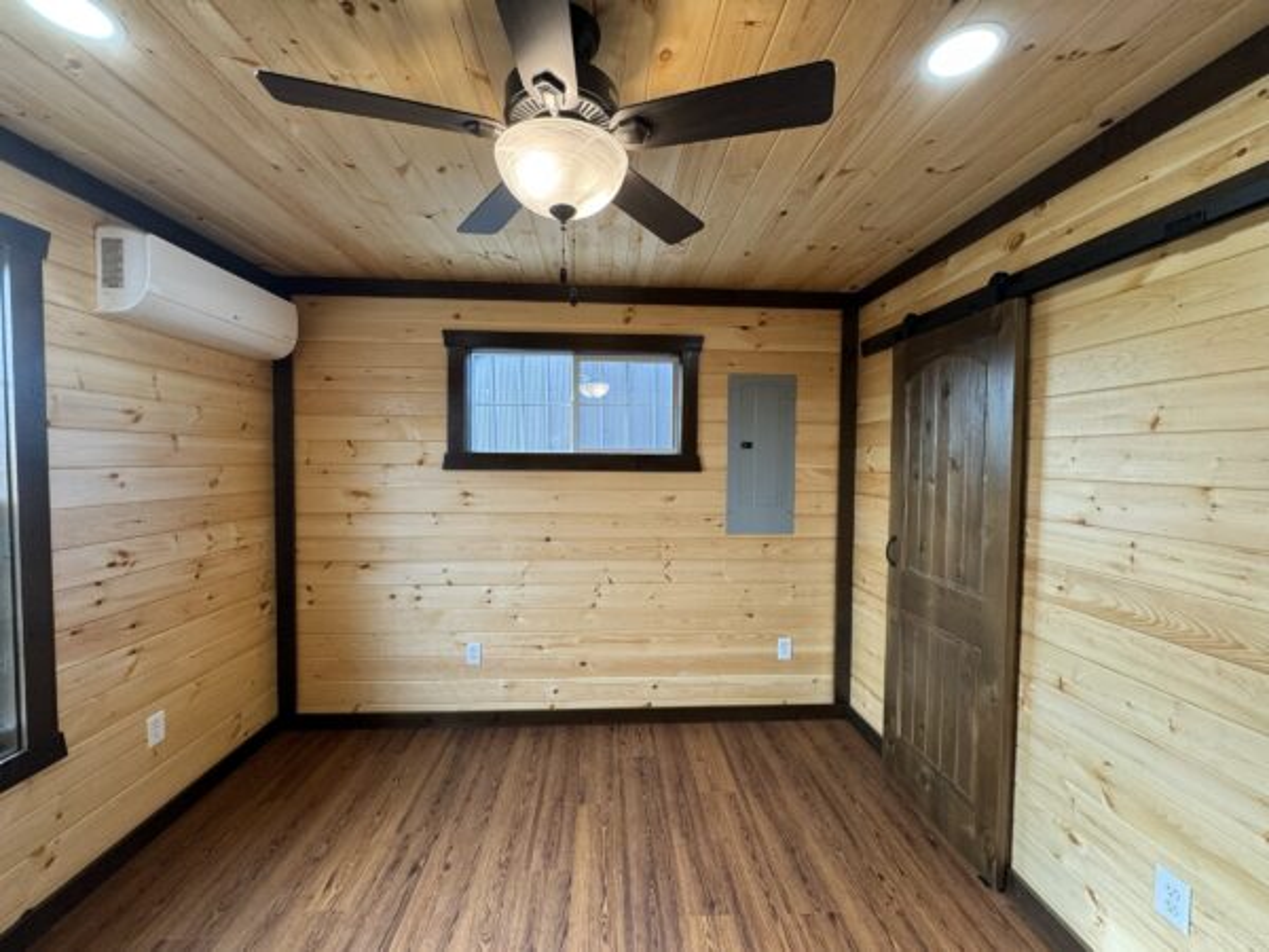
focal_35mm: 14
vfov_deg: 85.7
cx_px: 634
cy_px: 476
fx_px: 513
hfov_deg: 102.1
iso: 125
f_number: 2.2
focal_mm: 2.22
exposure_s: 1/99
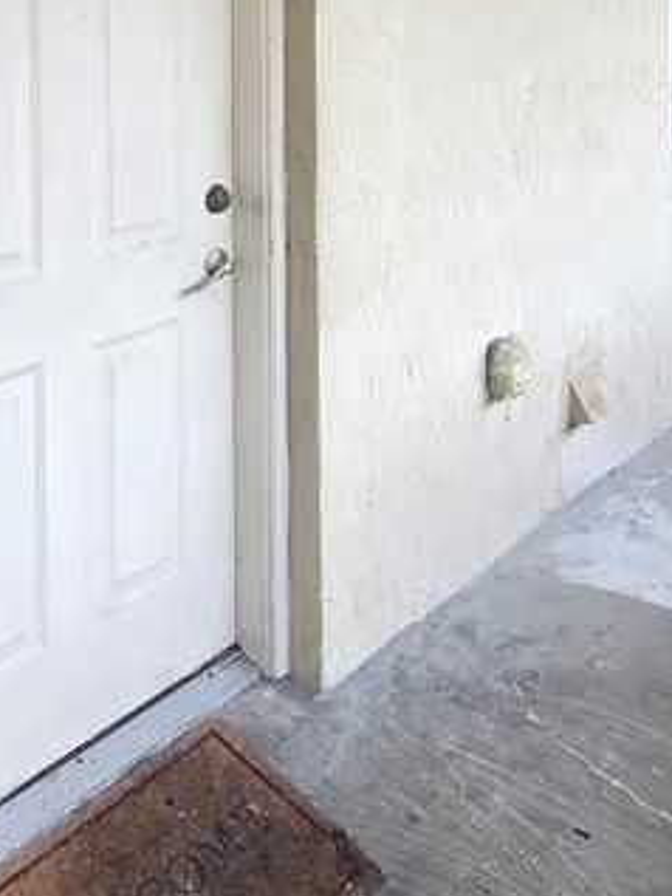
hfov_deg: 39.4
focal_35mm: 35
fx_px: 905
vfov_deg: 44.6
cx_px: 155
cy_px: -1
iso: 50
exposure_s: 1/155
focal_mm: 2.2
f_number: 2.2
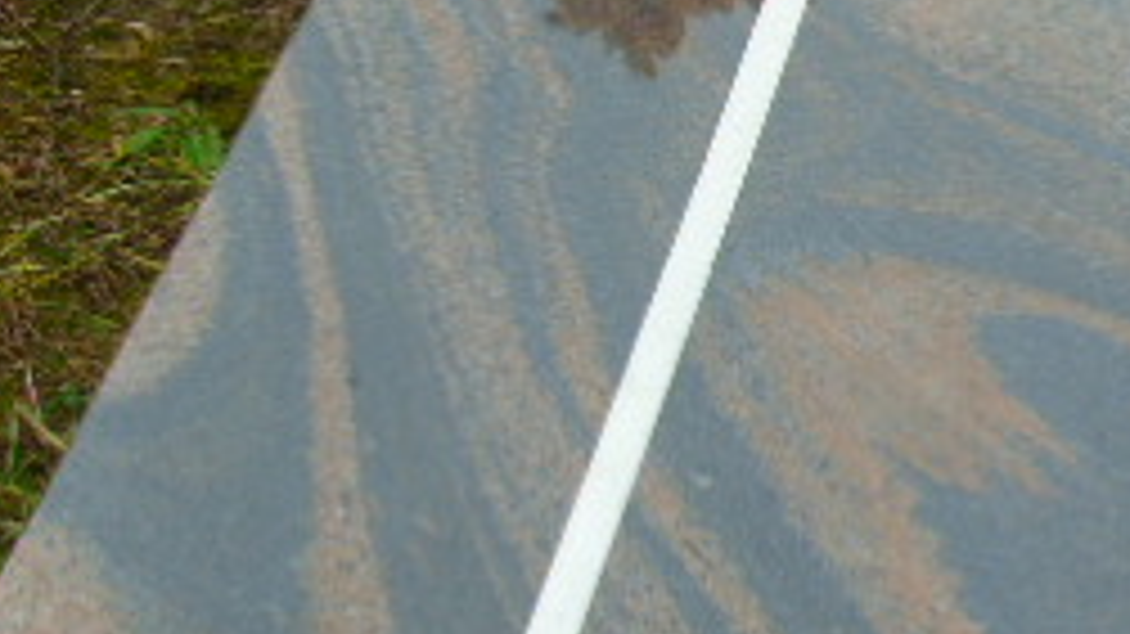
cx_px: 1364
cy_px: 216
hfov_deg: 16.1
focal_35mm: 128
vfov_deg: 9.5
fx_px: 3834
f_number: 4.1
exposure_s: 1/125
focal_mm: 8.2
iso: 80
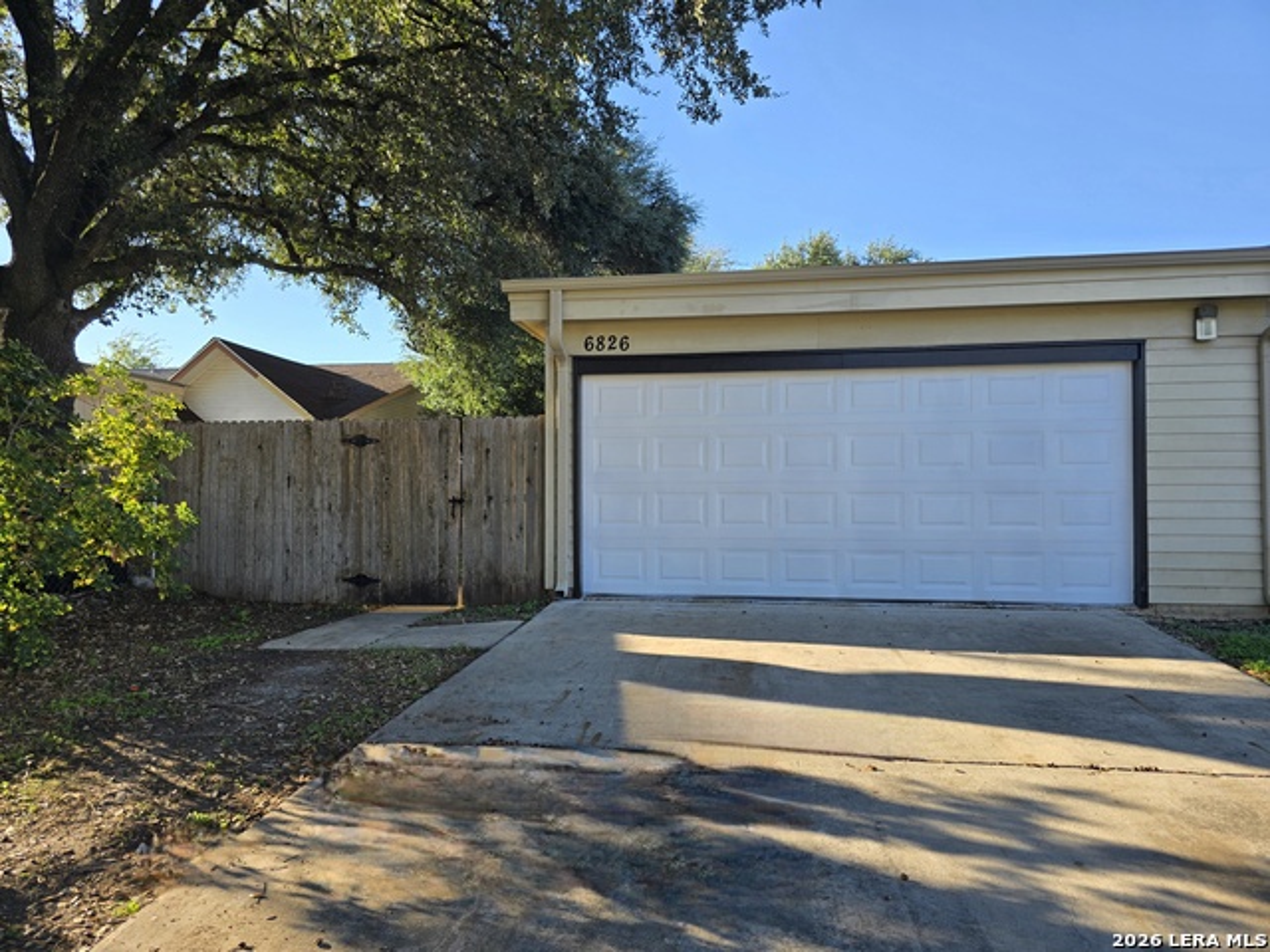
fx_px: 844
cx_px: 635
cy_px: 476
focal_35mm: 23
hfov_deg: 73.9
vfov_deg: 58.9
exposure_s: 1/312
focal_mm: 6.3
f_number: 1.7
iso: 12
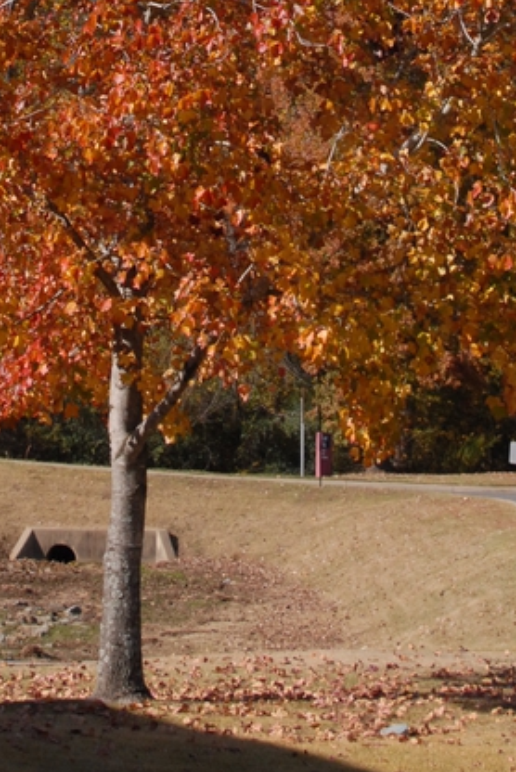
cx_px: 220
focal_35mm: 129
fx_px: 2774
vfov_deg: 15.3
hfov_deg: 10.6
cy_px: -132
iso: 400
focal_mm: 35
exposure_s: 1/350
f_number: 10
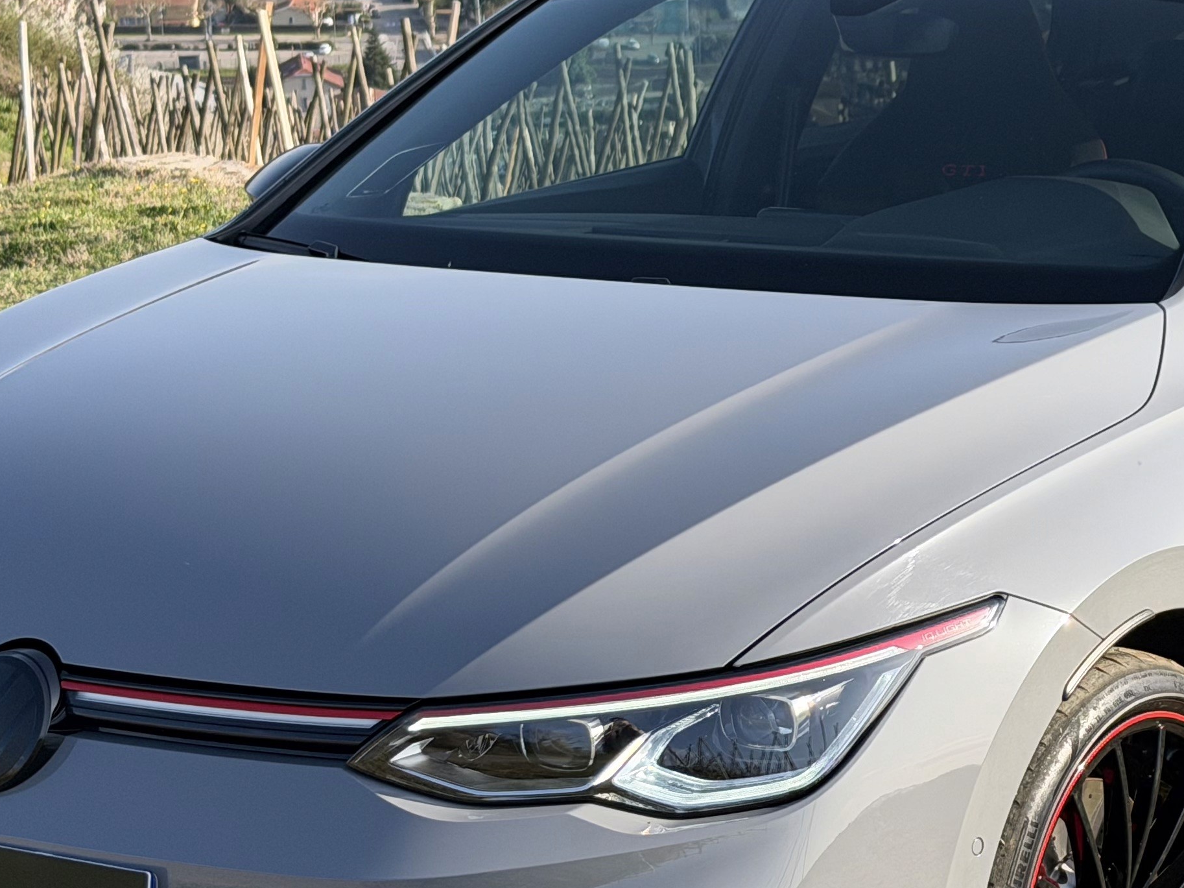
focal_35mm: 106
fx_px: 3625
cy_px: 419
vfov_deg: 14.0
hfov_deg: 18.5
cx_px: 779
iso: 64
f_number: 1.78
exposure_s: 1/1931
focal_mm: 6.76
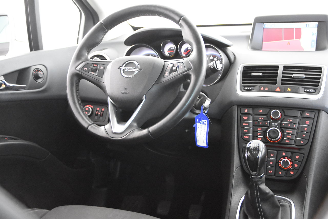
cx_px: 164
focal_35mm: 42
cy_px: 110
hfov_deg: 46.4
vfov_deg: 31.9
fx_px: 383
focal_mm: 28
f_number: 3.2
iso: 11400
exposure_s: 1/50
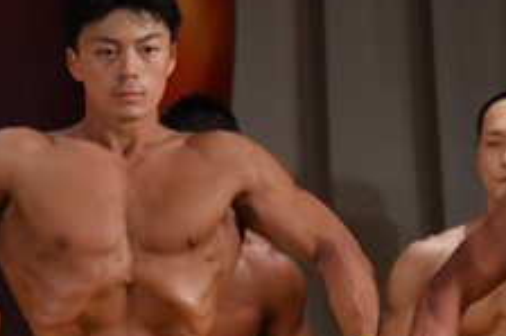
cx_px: 207
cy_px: 483
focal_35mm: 883
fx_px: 12402
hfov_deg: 2.3
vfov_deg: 1.6
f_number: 5.6
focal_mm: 170
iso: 3200
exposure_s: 1/400
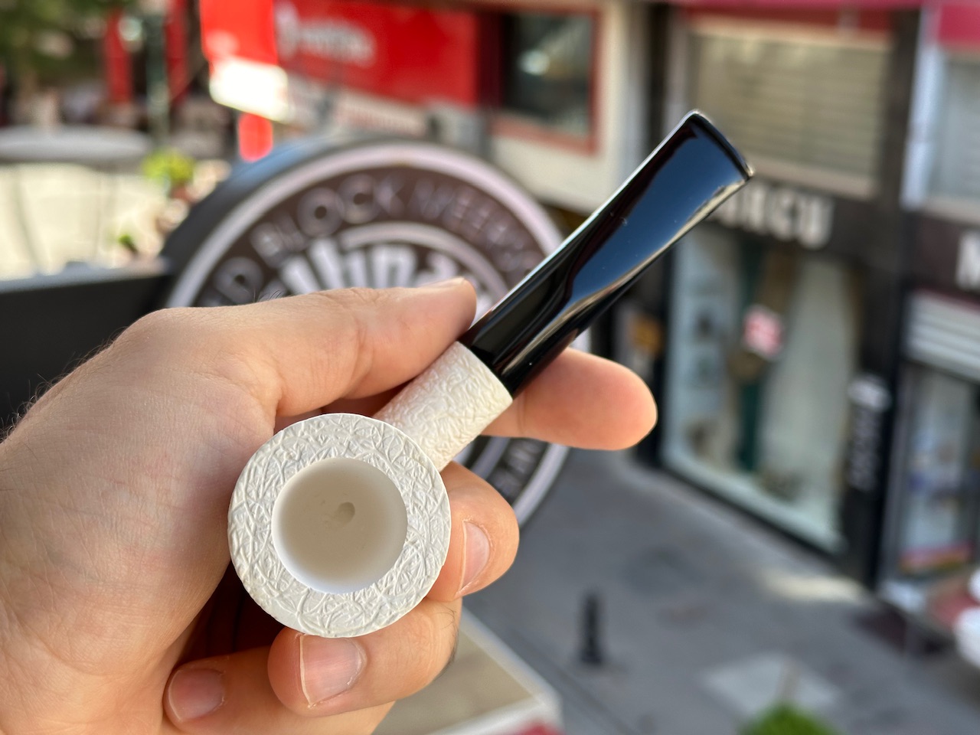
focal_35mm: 48
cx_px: 490
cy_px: 368
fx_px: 1359
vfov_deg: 30.3
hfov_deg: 39.7
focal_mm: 6.86
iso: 64
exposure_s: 1/421
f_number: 1.78
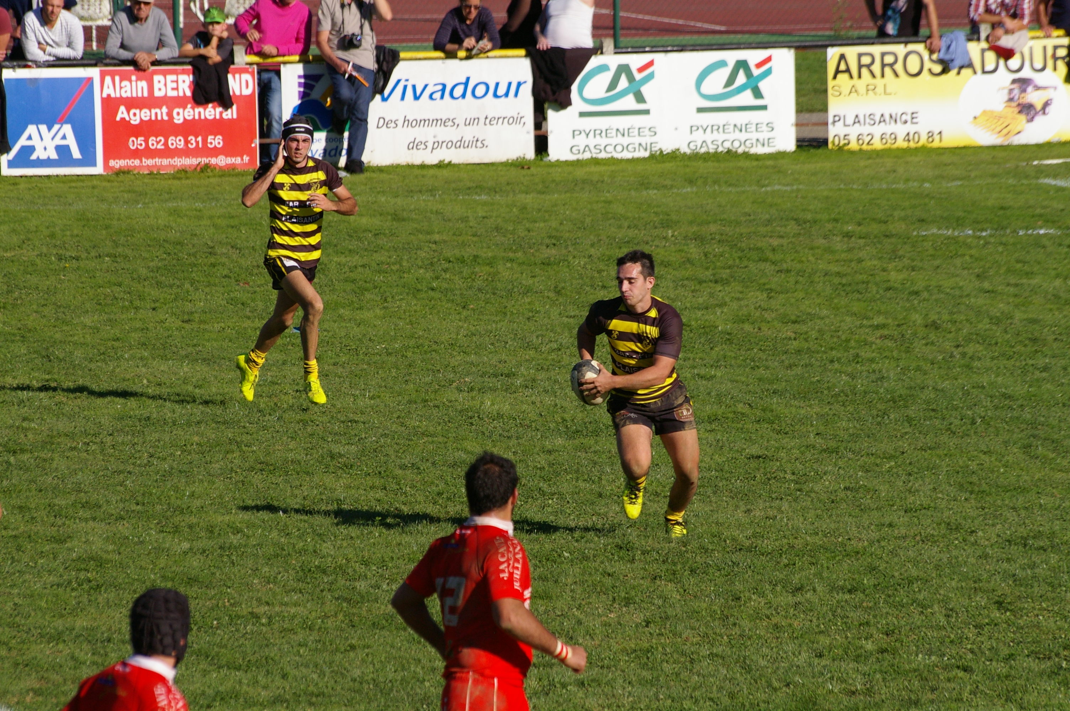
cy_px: 356
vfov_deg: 3.8
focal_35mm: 360
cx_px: 535
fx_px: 10690
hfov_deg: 5.7
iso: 400
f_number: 8
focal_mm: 240
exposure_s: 1/1000
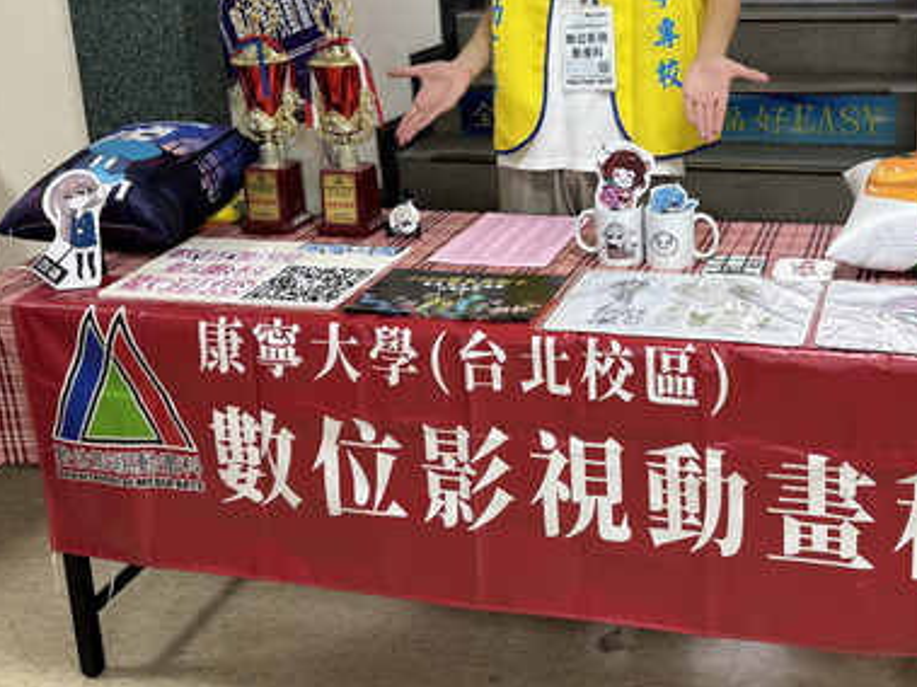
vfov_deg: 29.9
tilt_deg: -15.2
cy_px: 204
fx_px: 1271
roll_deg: +2.5
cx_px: 600
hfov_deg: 39.3
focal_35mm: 48
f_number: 1.6
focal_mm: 5.96
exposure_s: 1/60
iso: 125
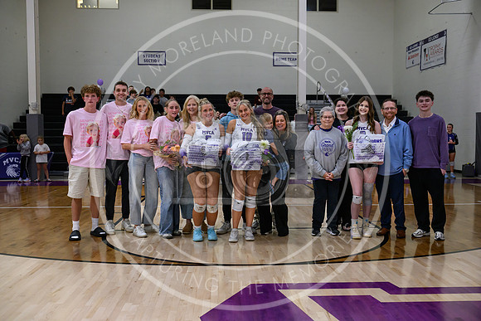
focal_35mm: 35
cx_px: 240
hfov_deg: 54.4
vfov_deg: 37.9
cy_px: 160
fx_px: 468
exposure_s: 1/640
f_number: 3.5
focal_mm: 35
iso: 4500
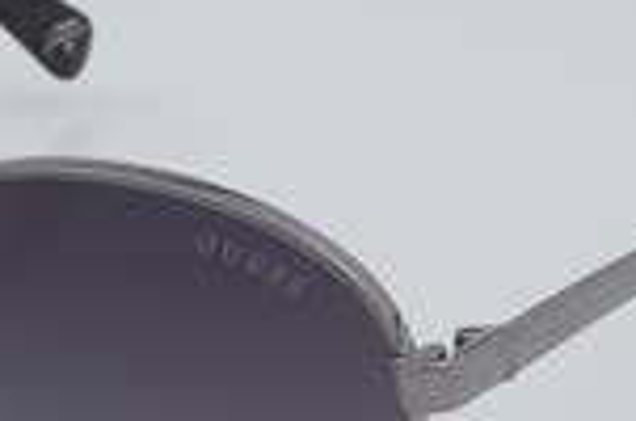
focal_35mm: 199
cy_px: 307
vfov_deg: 6.9
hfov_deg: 10.3
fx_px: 3508
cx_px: 93
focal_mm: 50
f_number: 32
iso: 100
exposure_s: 1/4
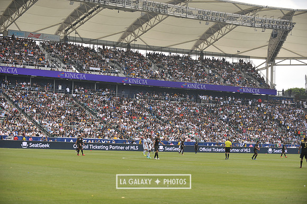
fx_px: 699
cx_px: 154
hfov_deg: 24.8
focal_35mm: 82
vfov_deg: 16.6
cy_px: 102
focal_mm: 82
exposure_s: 1/2500
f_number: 3.5
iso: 320
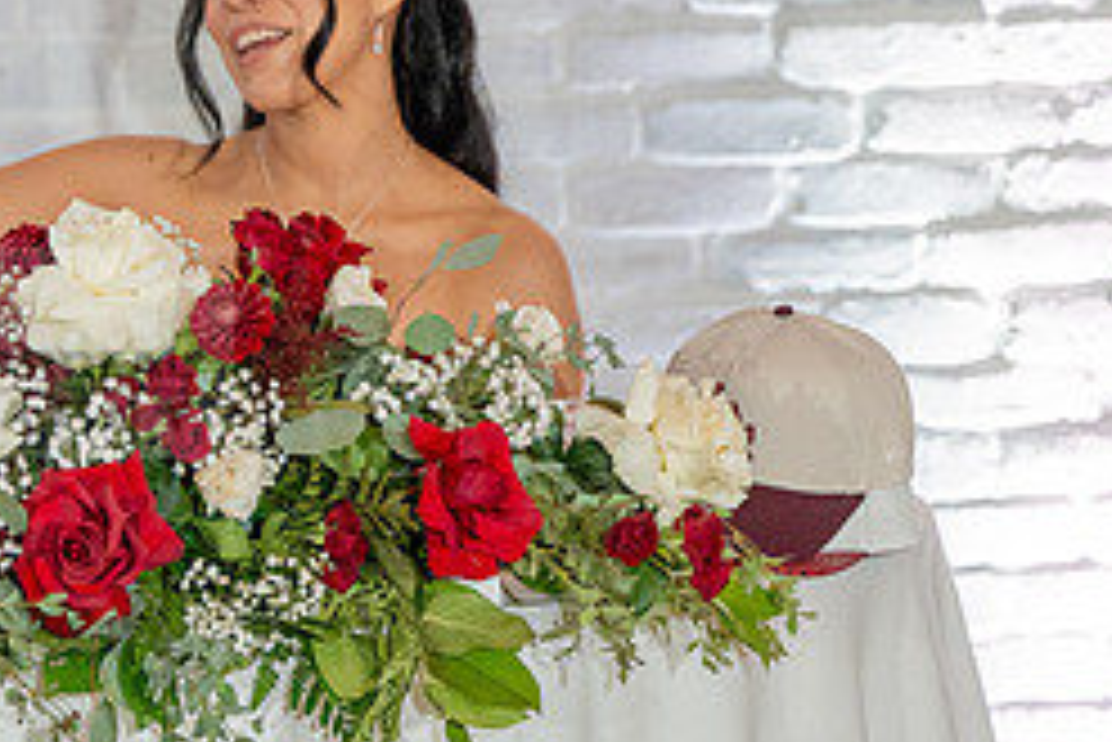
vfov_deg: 5.5
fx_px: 7757
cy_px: 257
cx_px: -241
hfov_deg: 8.1
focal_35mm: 251
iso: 1600
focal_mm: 93
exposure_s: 1/320
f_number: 2.8
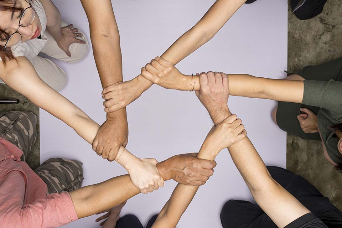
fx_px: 323
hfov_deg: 55.8
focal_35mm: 34
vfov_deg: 38.9
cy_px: 114
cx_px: 171
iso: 64
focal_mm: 34
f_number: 7.1
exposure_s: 1/200
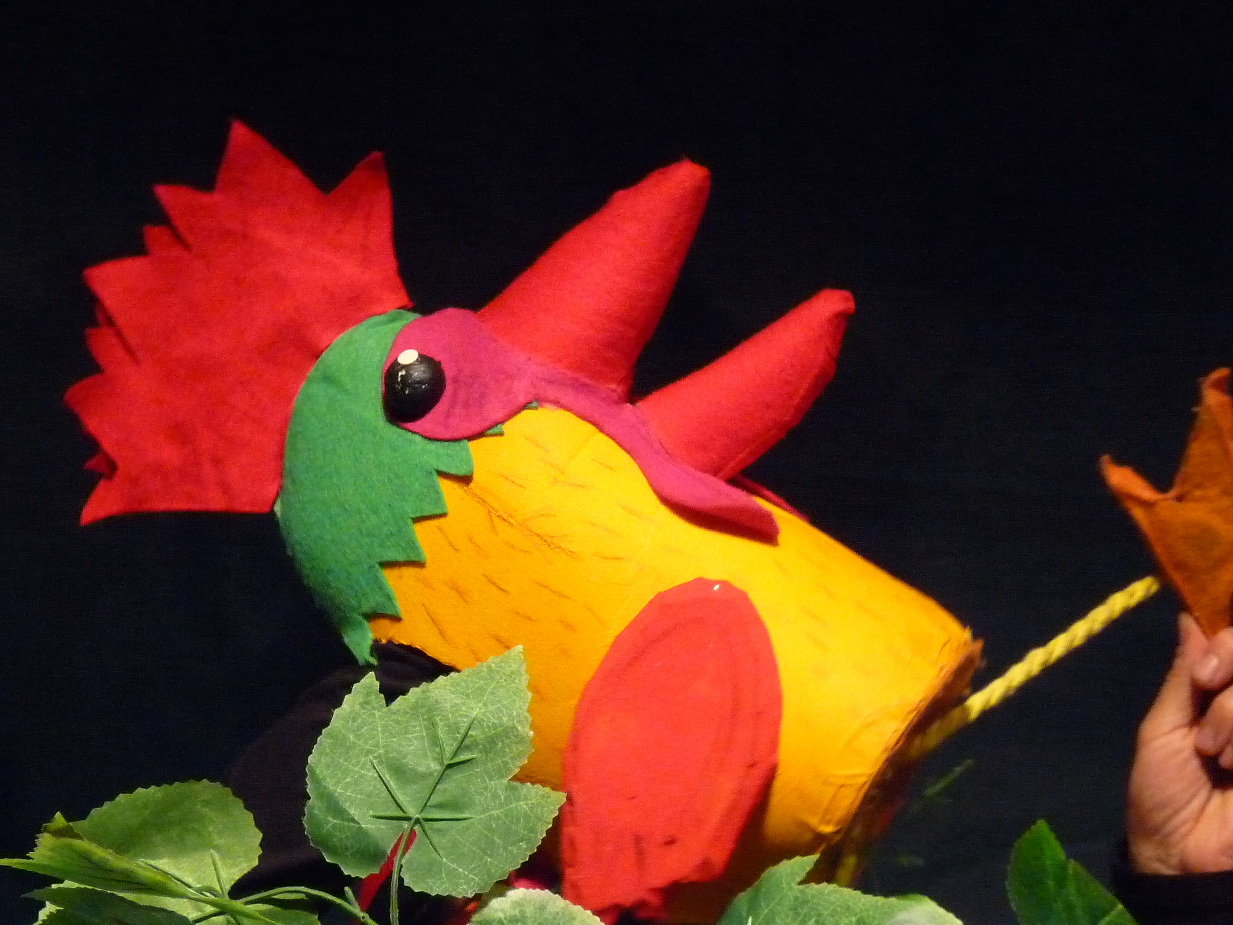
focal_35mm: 361
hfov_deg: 5.5
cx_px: 566
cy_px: 453
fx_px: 12857
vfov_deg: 4.1
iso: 800
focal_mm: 47.8
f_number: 4
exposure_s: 1/200
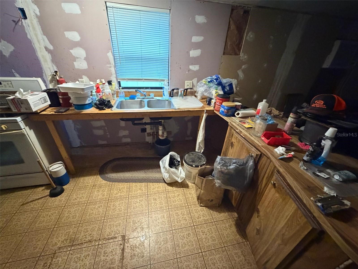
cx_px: 179
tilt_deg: -28.2
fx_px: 145
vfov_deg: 85.7
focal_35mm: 14
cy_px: 134
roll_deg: -2.8
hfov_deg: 102.1
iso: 1000
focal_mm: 2.22
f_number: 2.2
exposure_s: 1/40
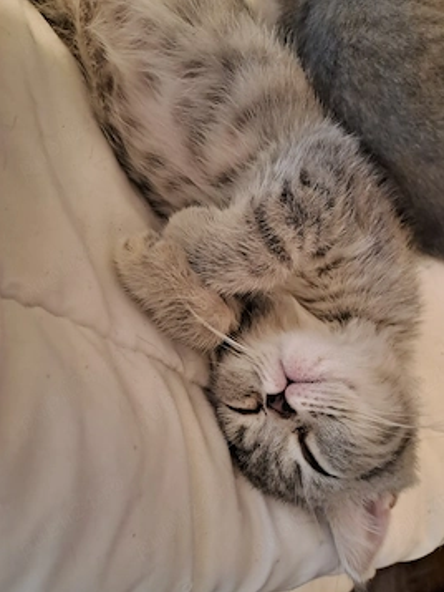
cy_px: 290
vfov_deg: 63.4
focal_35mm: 28
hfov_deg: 49.7
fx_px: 479
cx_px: 245
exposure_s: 1/25
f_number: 1.8
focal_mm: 4.65
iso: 400
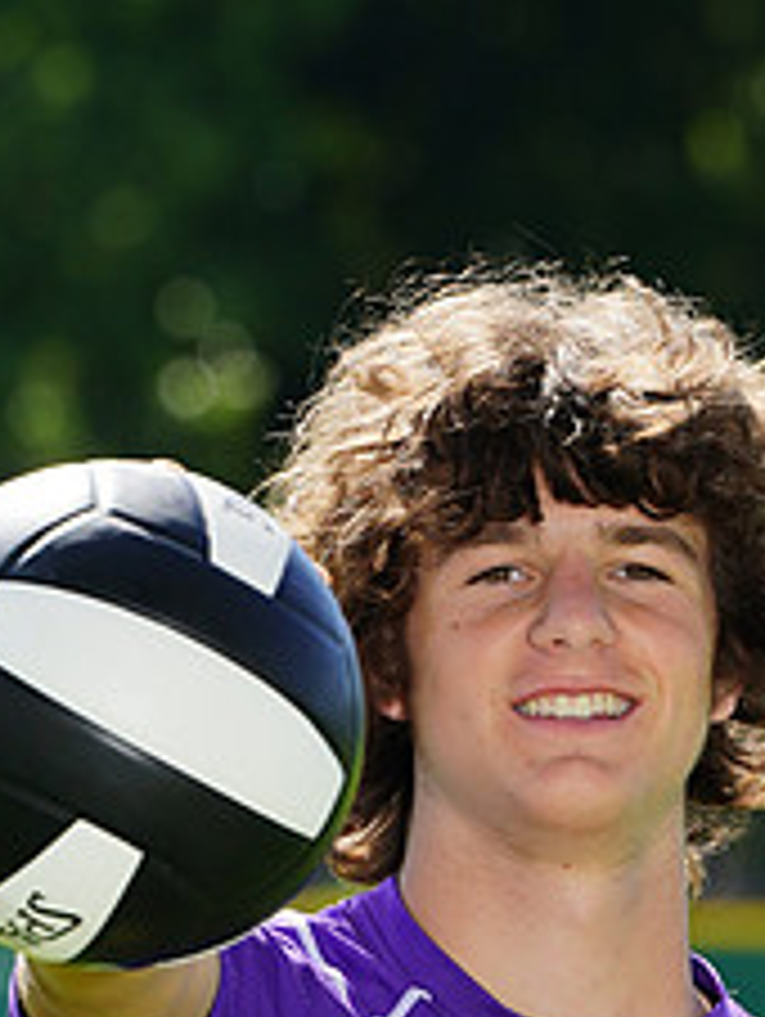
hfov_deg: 2.0
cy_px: 1161
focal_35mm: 761
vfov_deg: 2.6
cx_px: 662
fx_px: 22382
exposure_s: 1/200
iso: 200
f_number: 11
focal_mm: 309
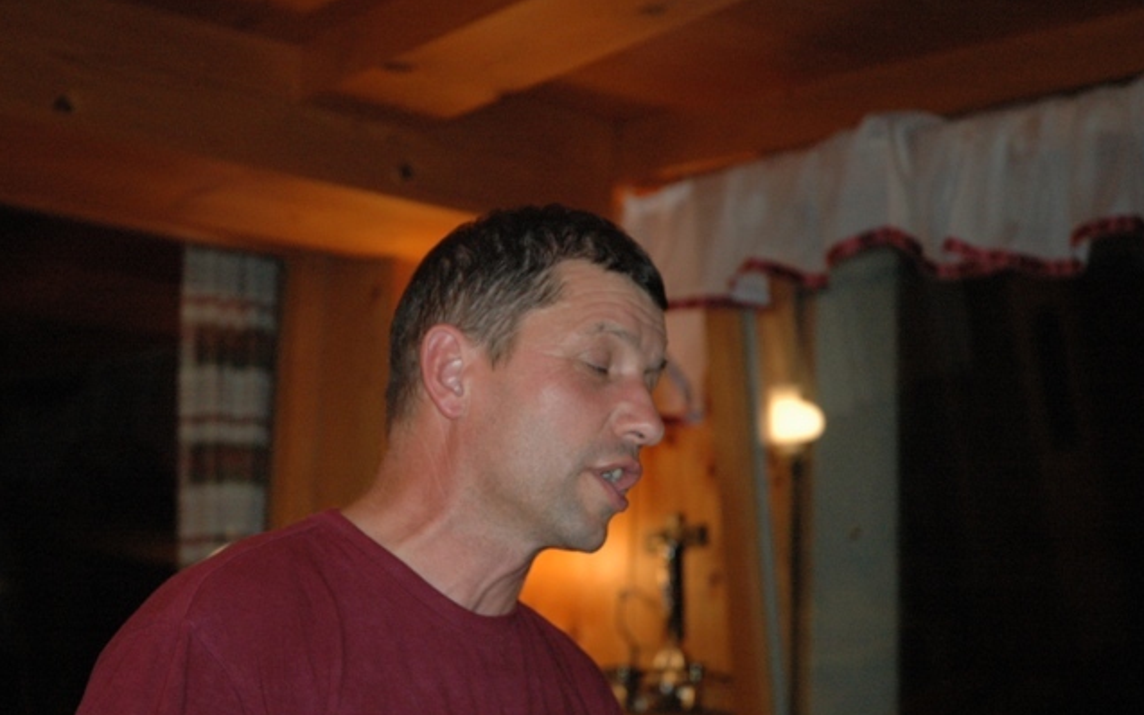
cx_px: 571
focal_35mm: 86
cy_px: 375
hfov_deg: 24.1
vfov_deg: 15.2
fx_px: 2681
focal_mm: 56
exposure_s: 1/60
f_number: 4.5
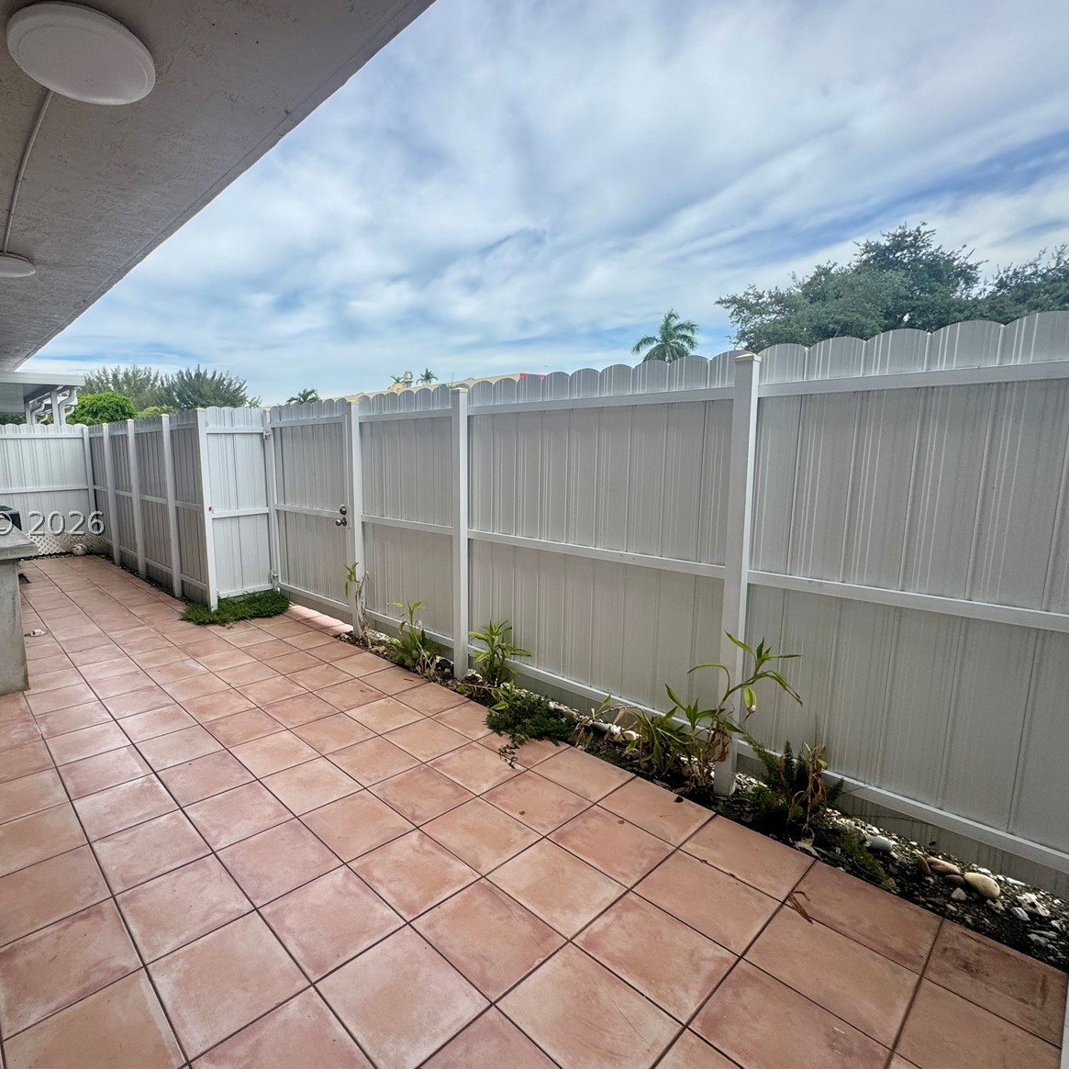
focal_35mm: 17
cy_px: 523
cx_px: 386
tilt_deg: -8.5
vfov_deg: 84.0
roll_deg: +1.4
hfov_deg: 82.0
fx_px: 594
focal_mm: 2.22
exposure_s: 1/879
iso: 40
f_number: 2.2
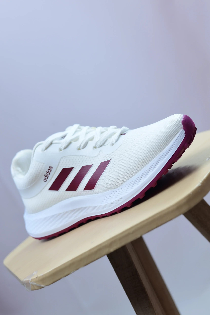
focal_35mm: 52
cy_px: 158
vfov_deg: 38.2
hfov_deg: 26.0
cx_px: 105
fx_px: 455
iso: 160
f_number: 3.2
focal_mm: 35
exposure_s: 1/125
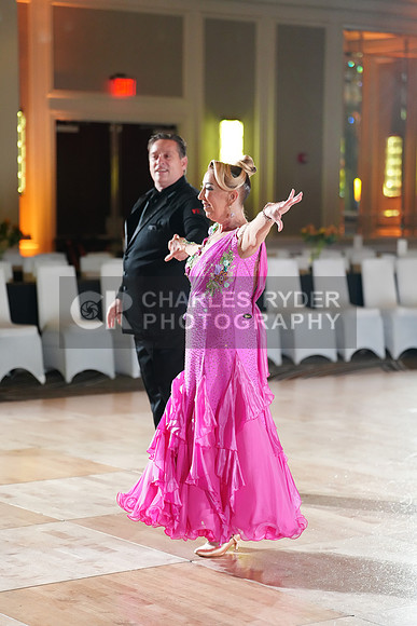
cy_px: 313
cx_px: 208
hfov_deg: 15.2
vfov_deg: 22.6
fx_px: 1563
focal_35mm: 90
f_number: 2.8
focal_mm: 90
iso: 3200
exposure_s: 1/400
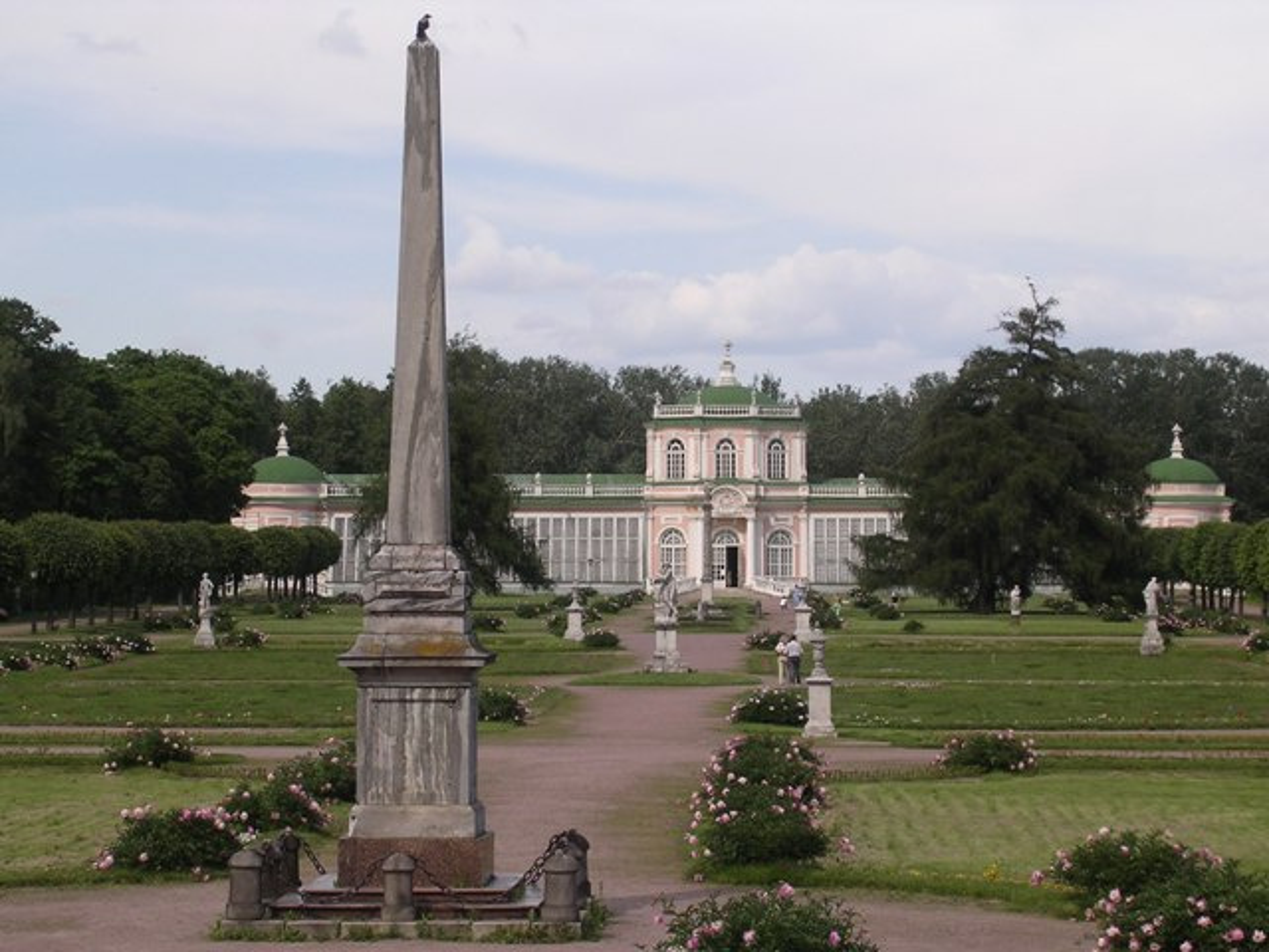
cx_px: 634
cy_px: 476
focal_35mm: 115
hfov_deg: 17.1
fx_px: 4216
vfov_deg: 12.9
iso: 100
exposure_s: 1/344
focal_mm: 17.4
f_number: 4.9
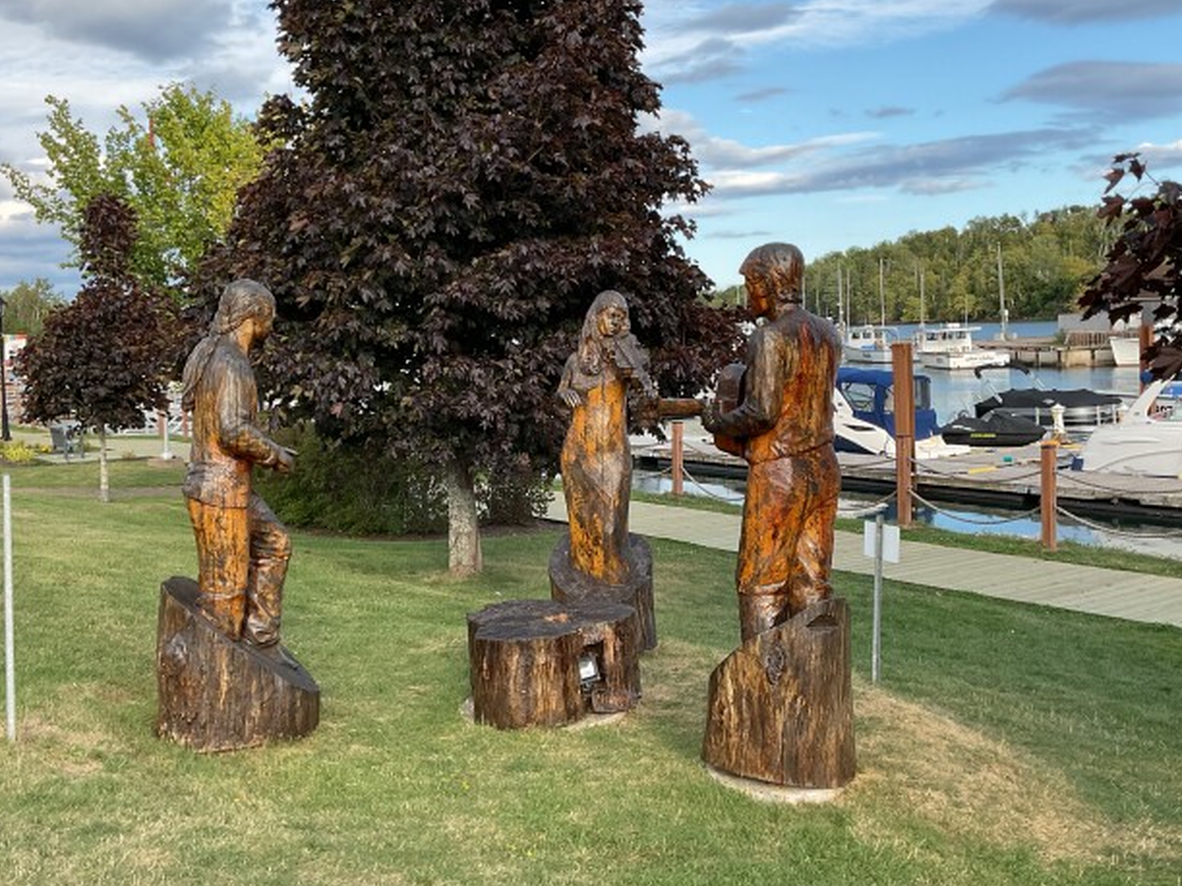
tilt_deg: -2.3
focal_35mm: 38
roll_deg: +2.7
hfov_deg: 49.0
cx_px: 567
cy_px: 391
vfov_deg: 37.7
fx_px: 1297
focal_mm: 3
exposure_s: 1/816
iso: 16
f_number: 1.8
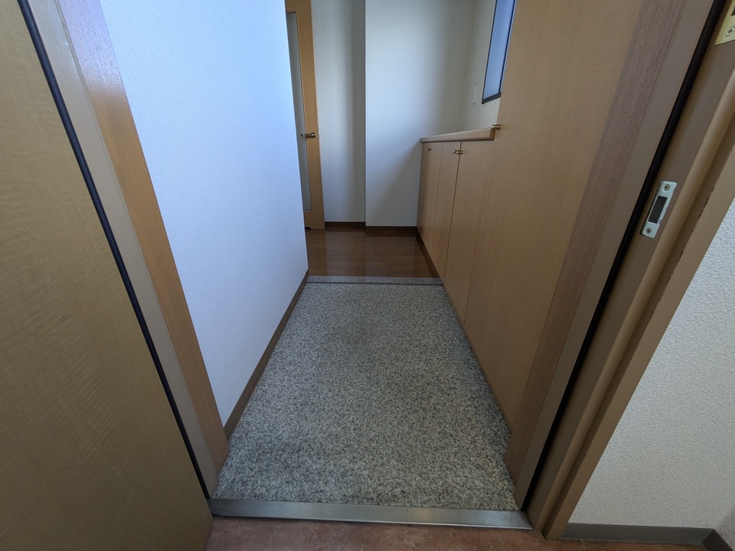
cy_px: 276
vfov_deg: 85.7
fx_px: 297
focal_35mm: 14
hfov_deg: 102.1
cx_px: 368
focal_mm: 1.83
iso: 73
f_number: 2.2
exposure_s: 1/40
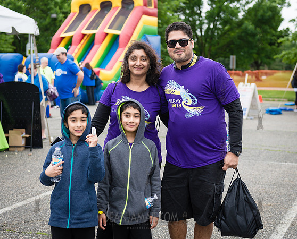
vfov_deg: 25.3
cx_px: 151
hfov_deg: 31.1
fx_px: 534
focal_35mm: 61
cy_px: 116
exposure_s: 1/1000
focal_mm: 52
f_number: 3.5
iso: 200
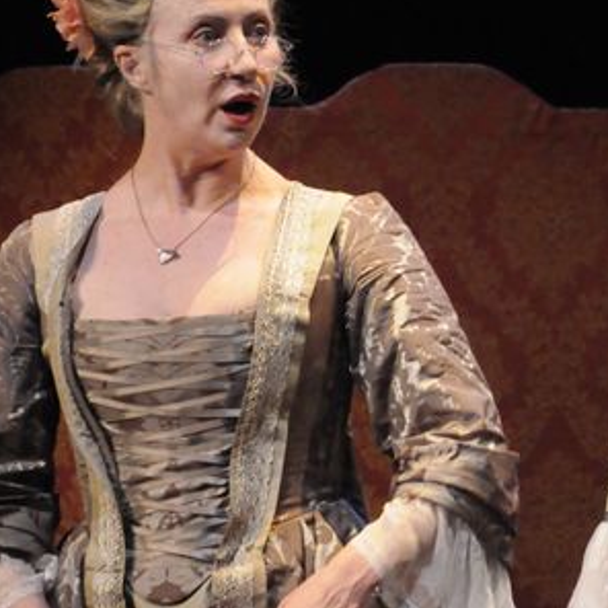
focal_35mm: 361
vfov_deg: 4.9
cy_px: 268
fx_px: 7177
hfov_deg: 4.8
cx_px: 717
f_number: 5.6
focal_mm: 105
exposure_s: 1/80
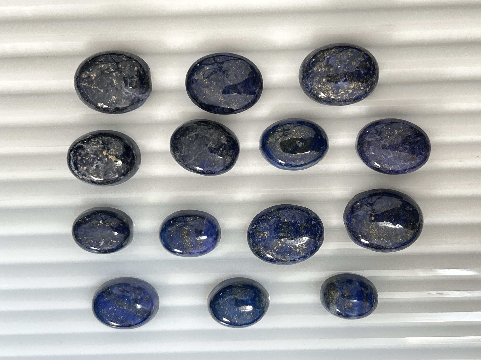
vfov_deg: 28.0
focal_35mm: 52
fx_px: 723
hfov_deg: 36.8
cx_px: 240
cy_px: 180
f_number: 1.5
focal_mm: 5.7
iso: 160
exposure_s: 1/60
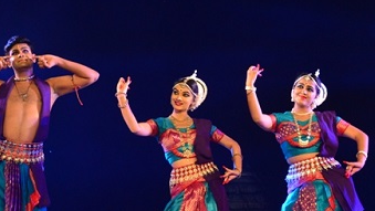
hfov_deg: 26.8
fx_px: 786
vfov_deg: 15.3
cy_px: 58
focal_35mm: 79
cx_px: 225
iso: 3200
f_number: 8
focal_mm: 32
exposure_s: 1/200
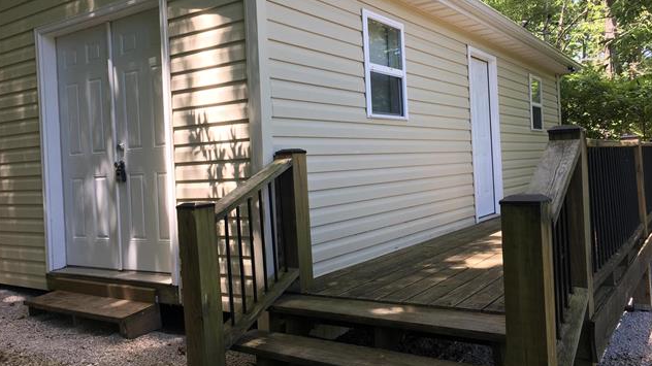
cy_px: 164
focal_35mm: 32
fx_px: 553
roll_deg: +2.8
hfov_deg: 61.0
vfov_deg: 36.6
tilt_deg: +0.0
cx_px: 324
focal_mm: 4.15
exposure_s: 1/120
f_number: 2.2
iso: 25
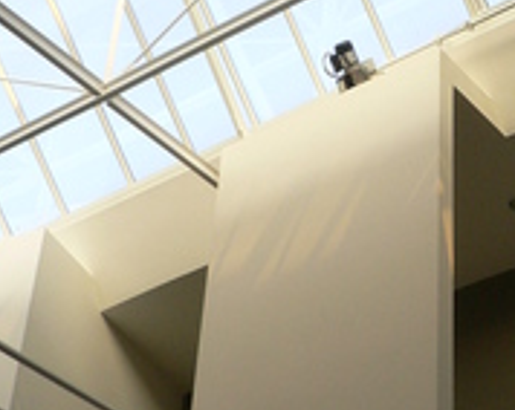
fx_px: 1462
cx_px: 508
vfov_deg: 16.0
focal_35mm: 96
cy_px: 208
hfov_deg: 19.4
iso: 100
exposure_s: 1/100
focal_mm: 5.8
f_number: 2.8
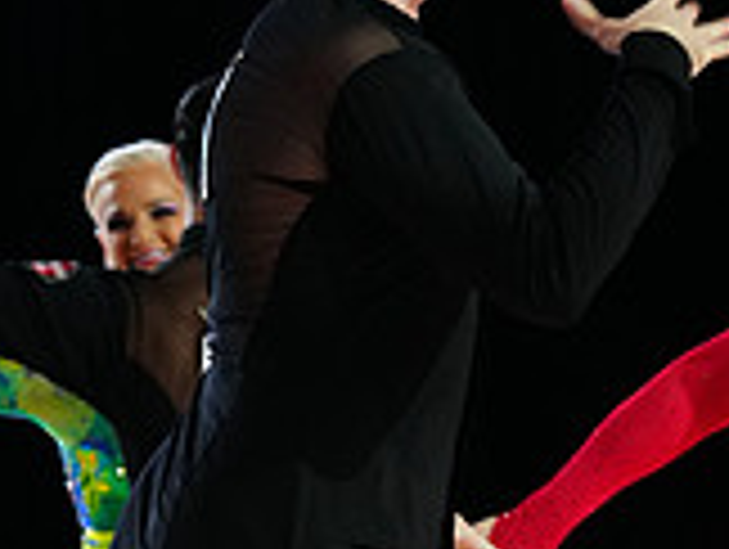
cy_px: 747
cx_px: 682
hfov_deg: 4.3
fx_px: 9786
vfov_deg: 3.2
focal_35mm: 464
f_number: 4
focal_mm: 135
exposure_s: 1/320
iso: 2500
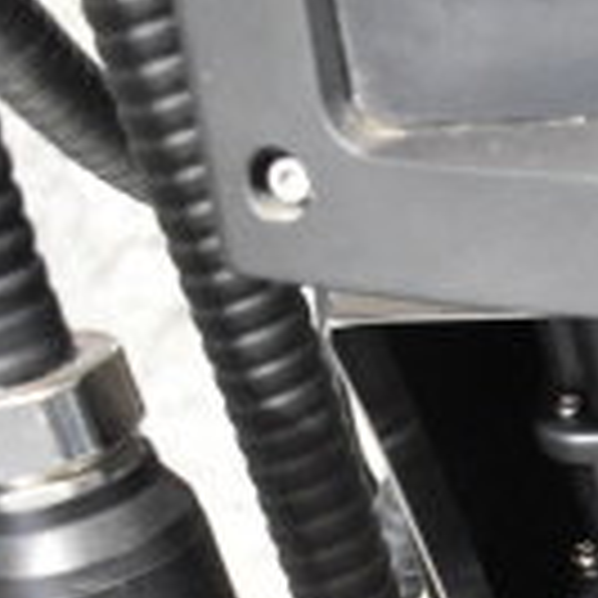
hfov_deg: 11.2
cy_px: 901
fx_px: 2638
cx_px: 1344
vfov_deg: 12.3
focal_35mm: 135
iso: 6400
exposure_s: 1/160
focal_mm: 23
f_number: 6.3
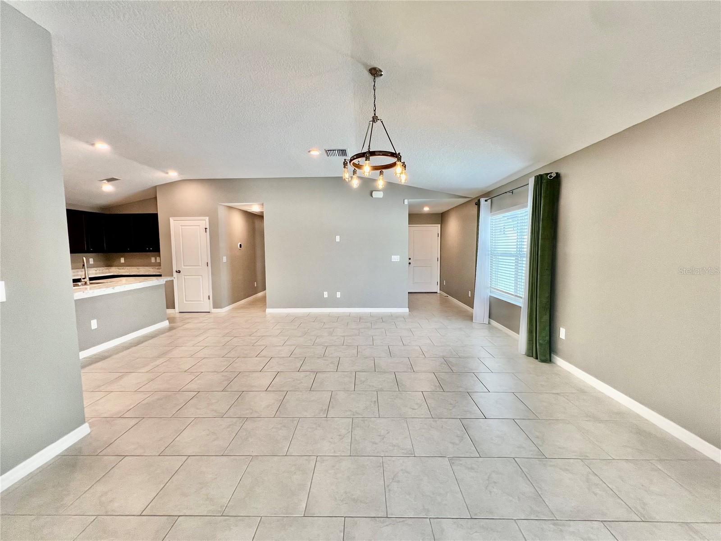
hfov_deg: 106.2
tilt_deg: -4.8
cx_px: 360
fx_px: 271
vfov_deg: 89.9
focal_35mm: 13
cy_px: 270
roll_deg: +0.4
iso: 125
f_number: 1.8
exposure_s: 1/120
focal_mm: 1.57
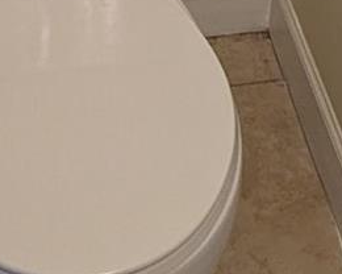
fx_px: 972
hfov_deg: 19.9
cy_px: -283
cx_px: 122
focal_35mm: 96
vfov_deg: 13.6
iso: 343
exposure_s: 1/120
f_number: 2.2
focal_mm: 2.35
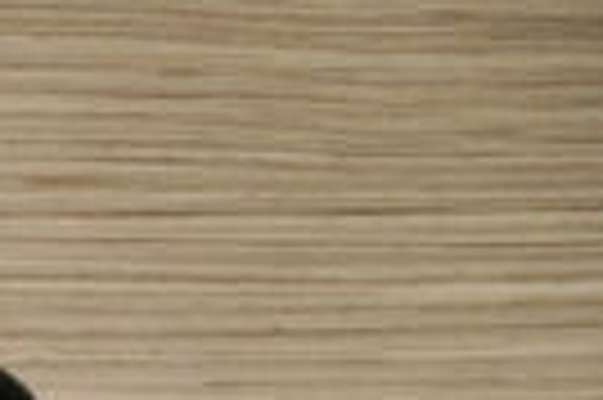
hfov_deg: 5.7
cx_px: -1616
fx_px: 5433
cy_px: 1438
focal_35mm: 325
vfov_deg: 4.0
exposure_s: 1/60
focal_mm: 29
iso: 800
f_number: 4
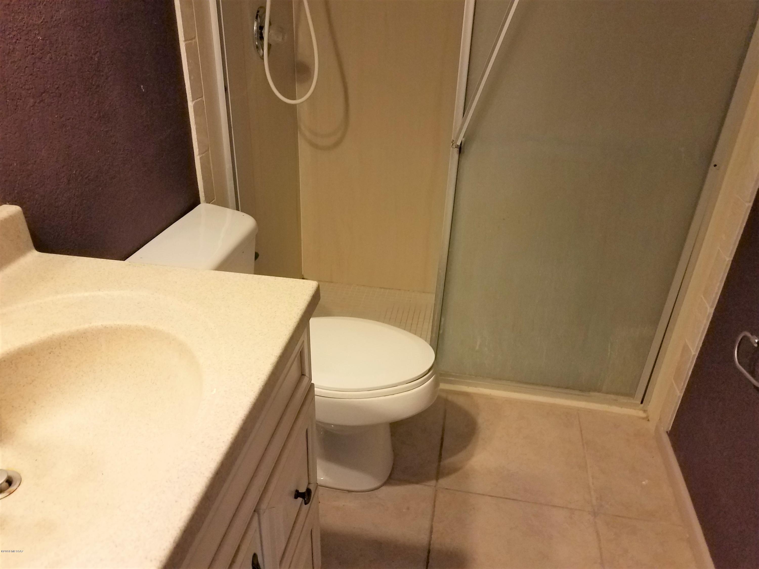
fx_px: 570
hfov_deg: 67.3
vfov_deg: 53.1
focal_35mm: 26
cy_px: 284
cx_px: 380
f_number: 1.7
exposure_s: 1/24
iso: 200
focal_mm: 4.2
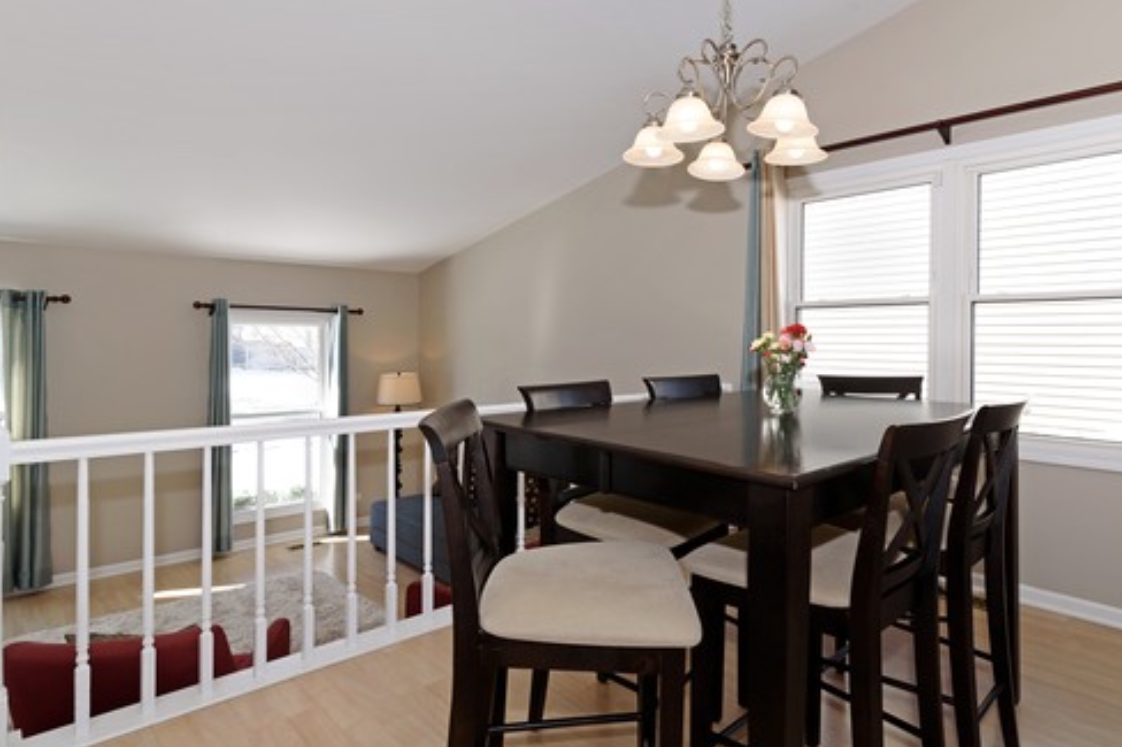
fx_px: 654
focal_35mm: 21
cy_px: 337
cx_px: 635
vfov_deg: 59.3
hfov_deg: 80.8
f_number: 8
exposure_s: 1/40
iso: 200
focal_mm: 16
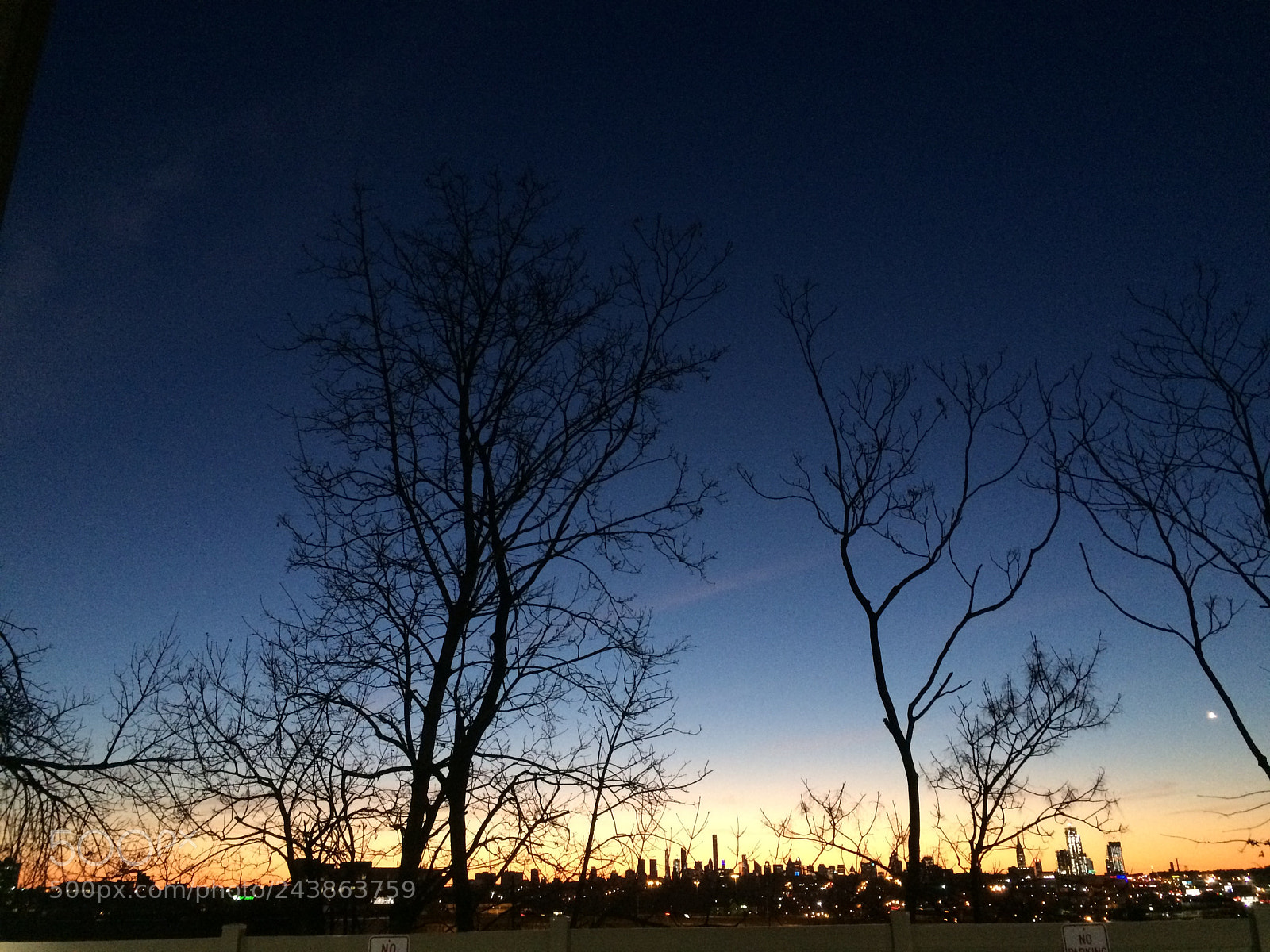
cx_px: 635
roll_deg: +1.0
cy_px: 476
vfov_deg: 48.2
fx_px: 1064
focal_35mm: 29
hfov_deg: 61.7
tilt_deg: +18.5
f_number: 2.2
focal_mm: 4.15
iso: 320
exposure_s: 1/15
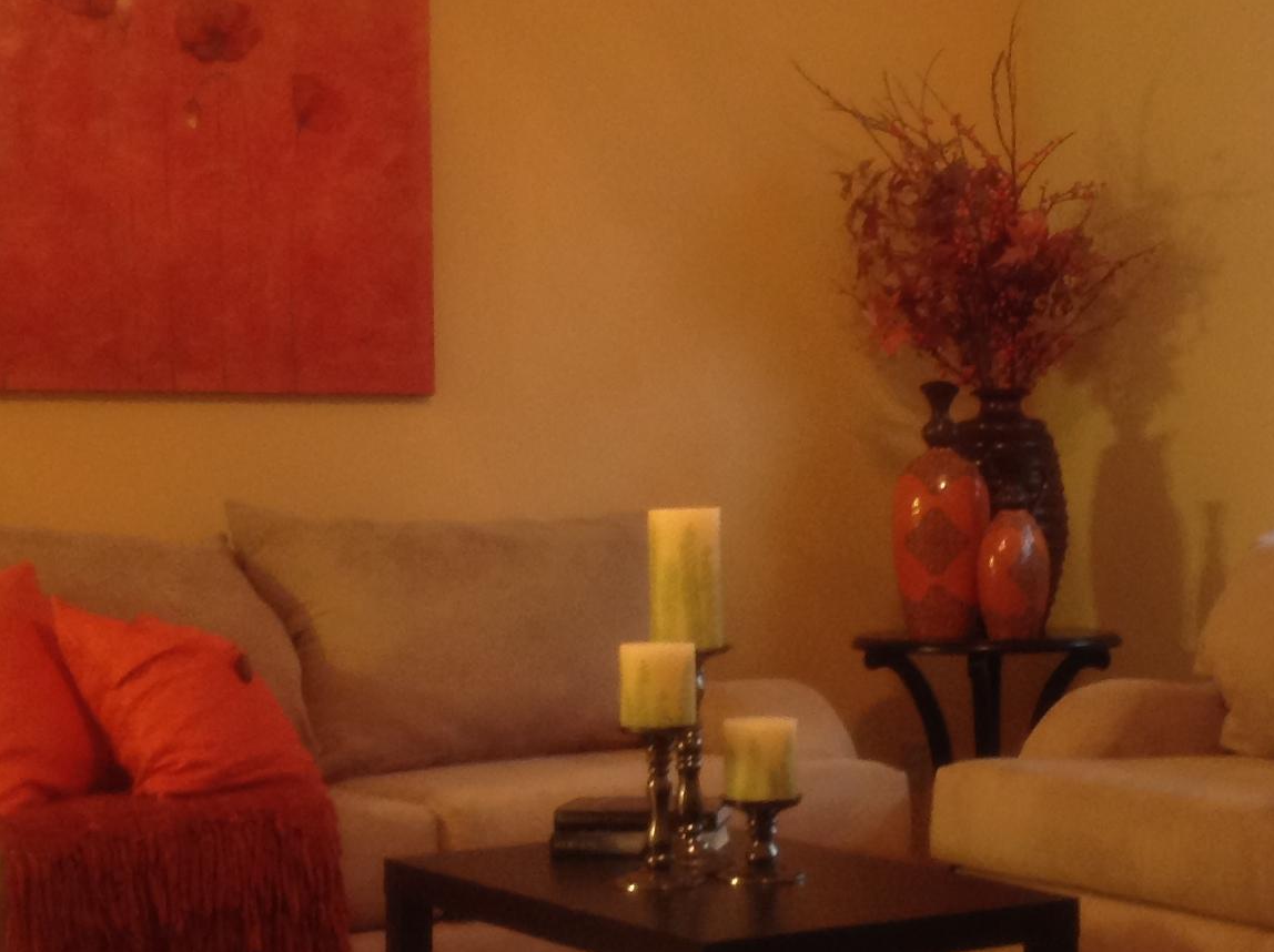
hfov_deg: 24.6
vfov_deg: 18.6
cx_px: 869
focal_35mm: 79
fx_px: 2904
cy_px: 432
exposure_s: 1/15
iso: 125
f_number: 2.4
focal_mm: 4.28
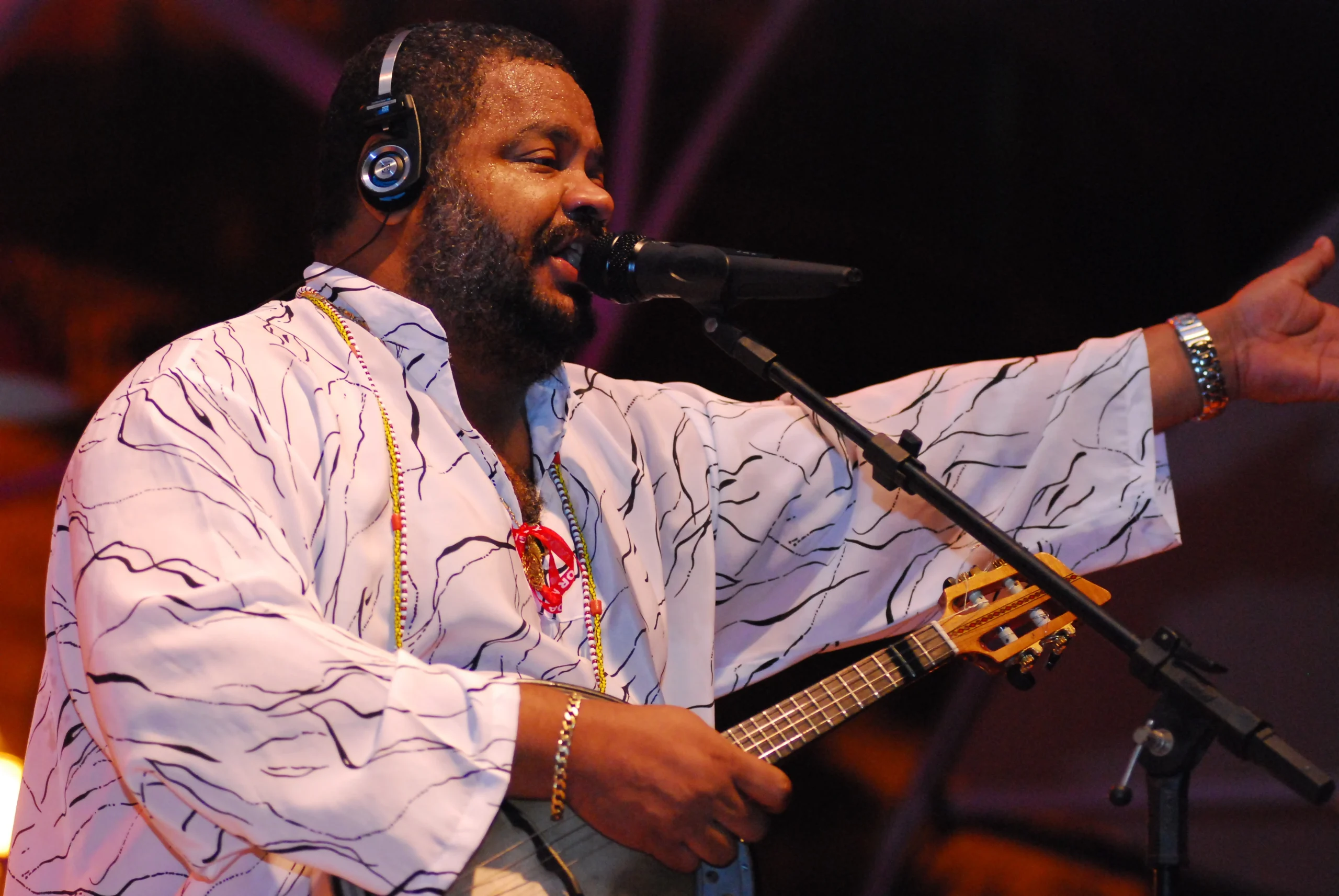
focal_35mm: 158
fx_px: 5865
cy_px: 448
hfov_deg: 13.0
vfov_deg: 8.7
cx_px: 670
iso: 1600
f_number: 2.8
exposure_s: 1/250
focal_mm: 105
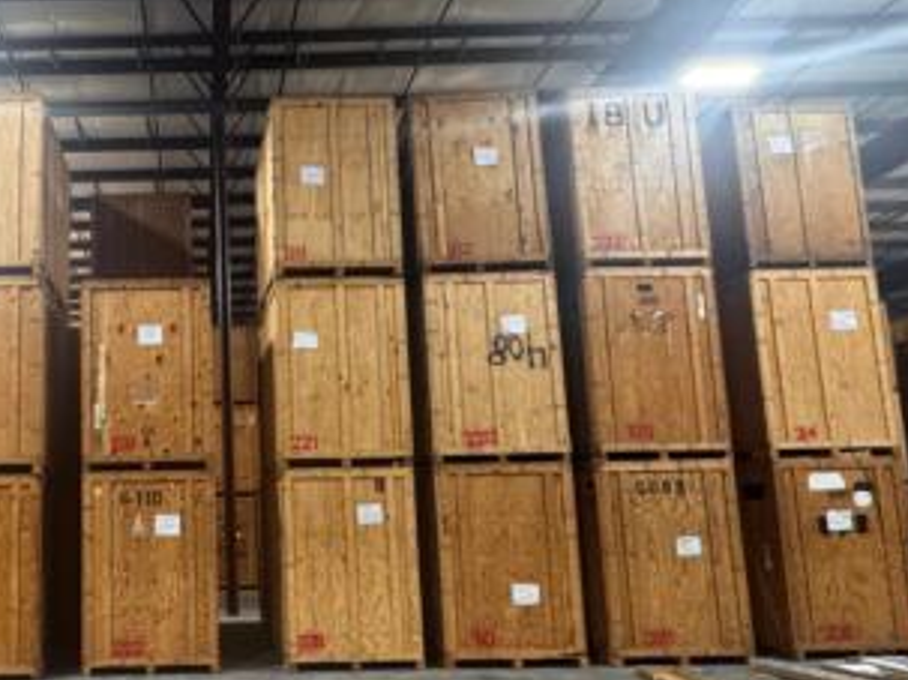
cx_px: 189
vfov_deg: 46.4
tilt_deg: +7.9
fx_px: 787
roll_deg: +0.9
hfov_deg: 55.9
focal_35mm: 30
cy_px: 415
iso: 500
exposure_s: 1/60
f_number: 2.2
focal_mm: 2.22
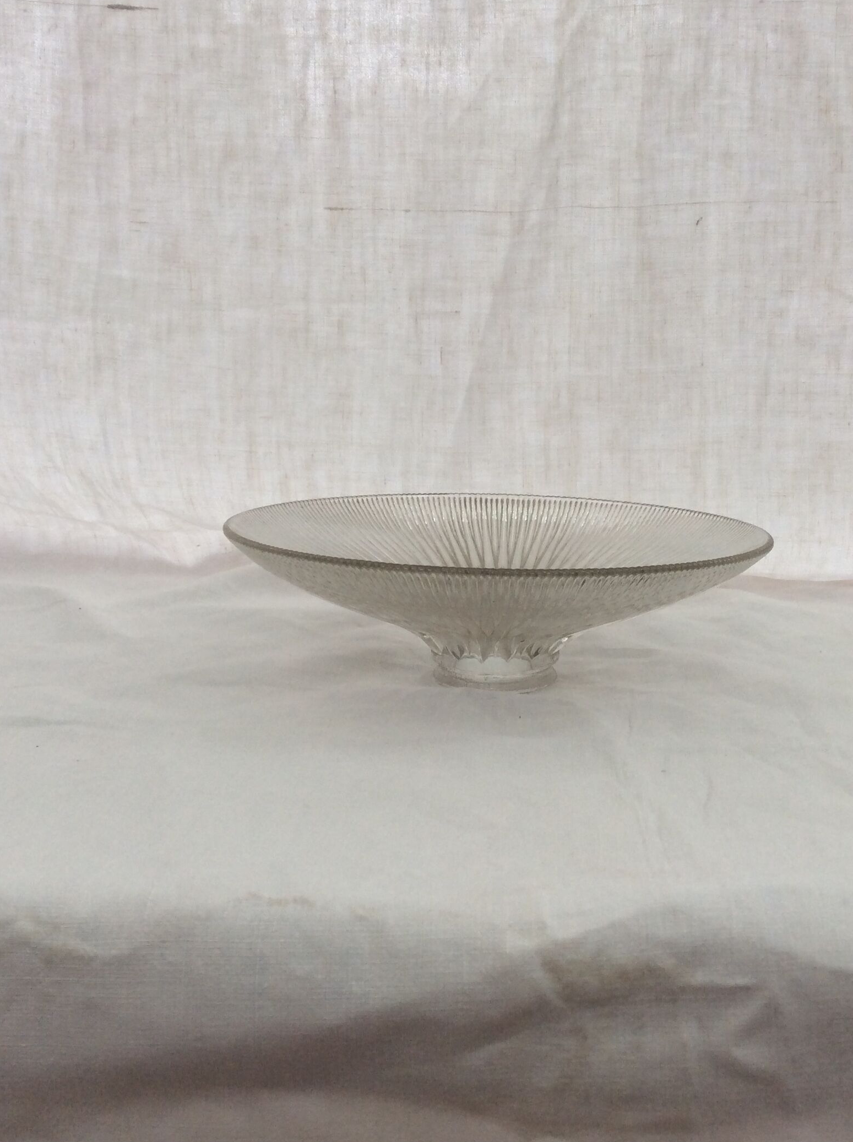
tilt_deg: -9.1
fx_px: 1318
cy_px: 533
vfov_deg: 46.8
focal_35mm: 40
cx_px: 487
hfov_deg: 35.8
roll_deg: -0.2
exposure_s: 1/50
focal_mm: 3.3
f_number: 2.4
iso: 32
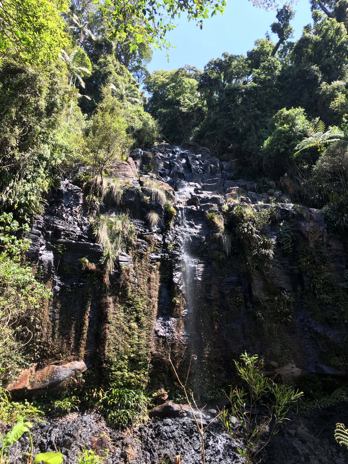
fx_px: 389
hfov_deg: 48.2
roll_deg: +2.9
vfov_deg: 61.7
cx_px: 174
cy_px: 232
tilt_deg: +31.9
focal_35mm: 29
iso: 25
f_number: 2.2
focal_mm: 4.15
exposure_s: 1/234
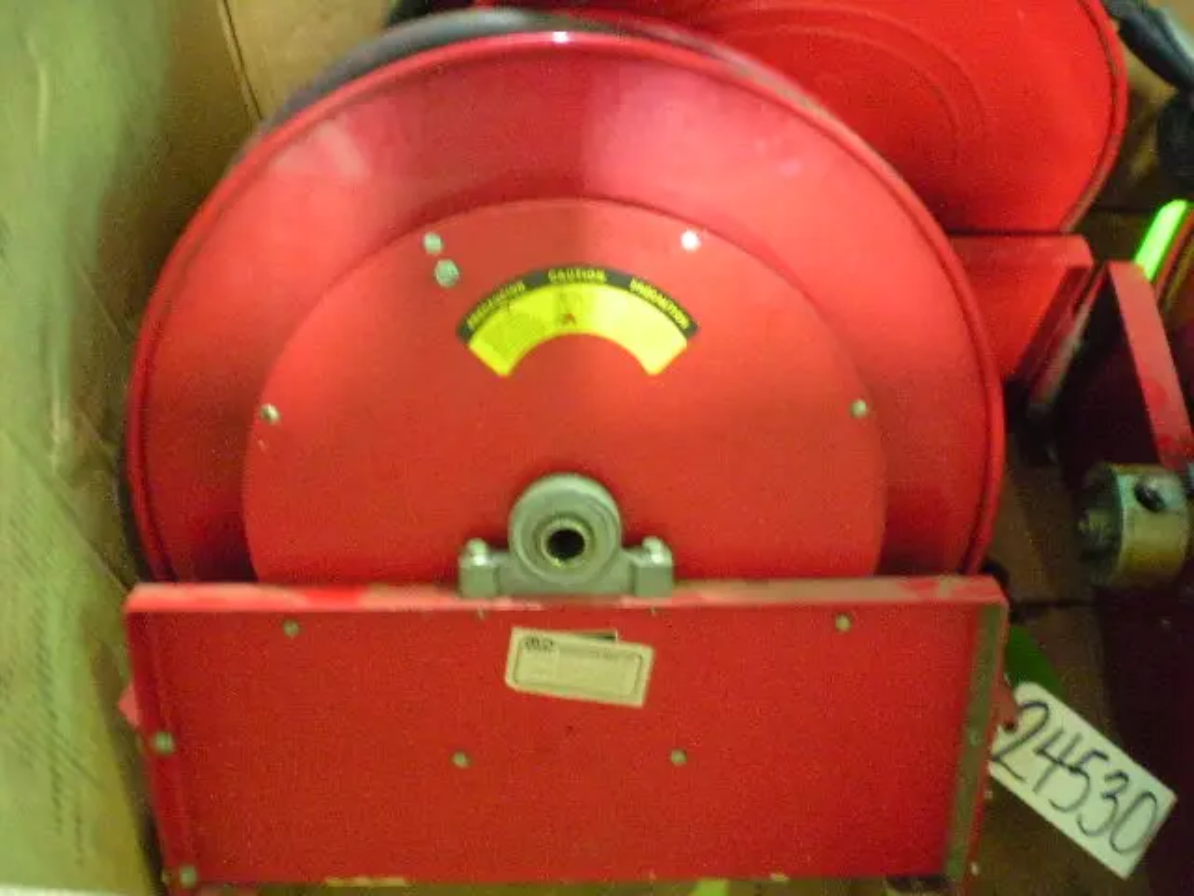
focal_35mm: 38
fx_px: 1311
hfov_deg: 49.0
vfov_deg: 37.7
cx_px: 597
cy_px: 448
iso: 800
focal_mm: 6.3
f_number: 3.1
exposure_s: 1/4.5
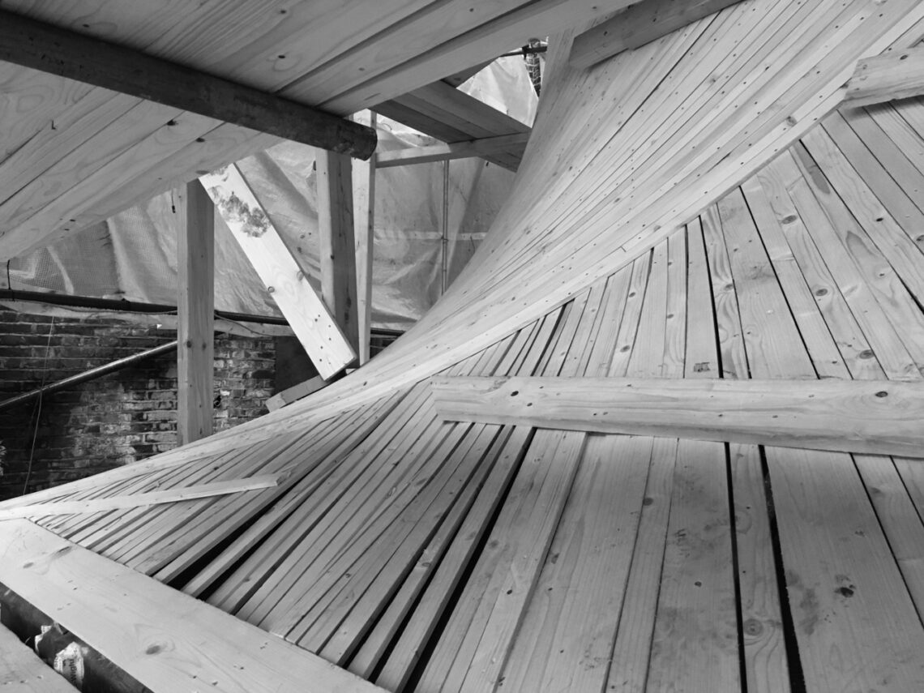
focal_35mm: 29
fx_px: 774
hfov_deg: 61.7
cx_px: 462
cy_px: 346
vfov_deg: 48.2
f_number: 2.2
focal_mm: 4.15
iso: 200
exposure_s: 1/33
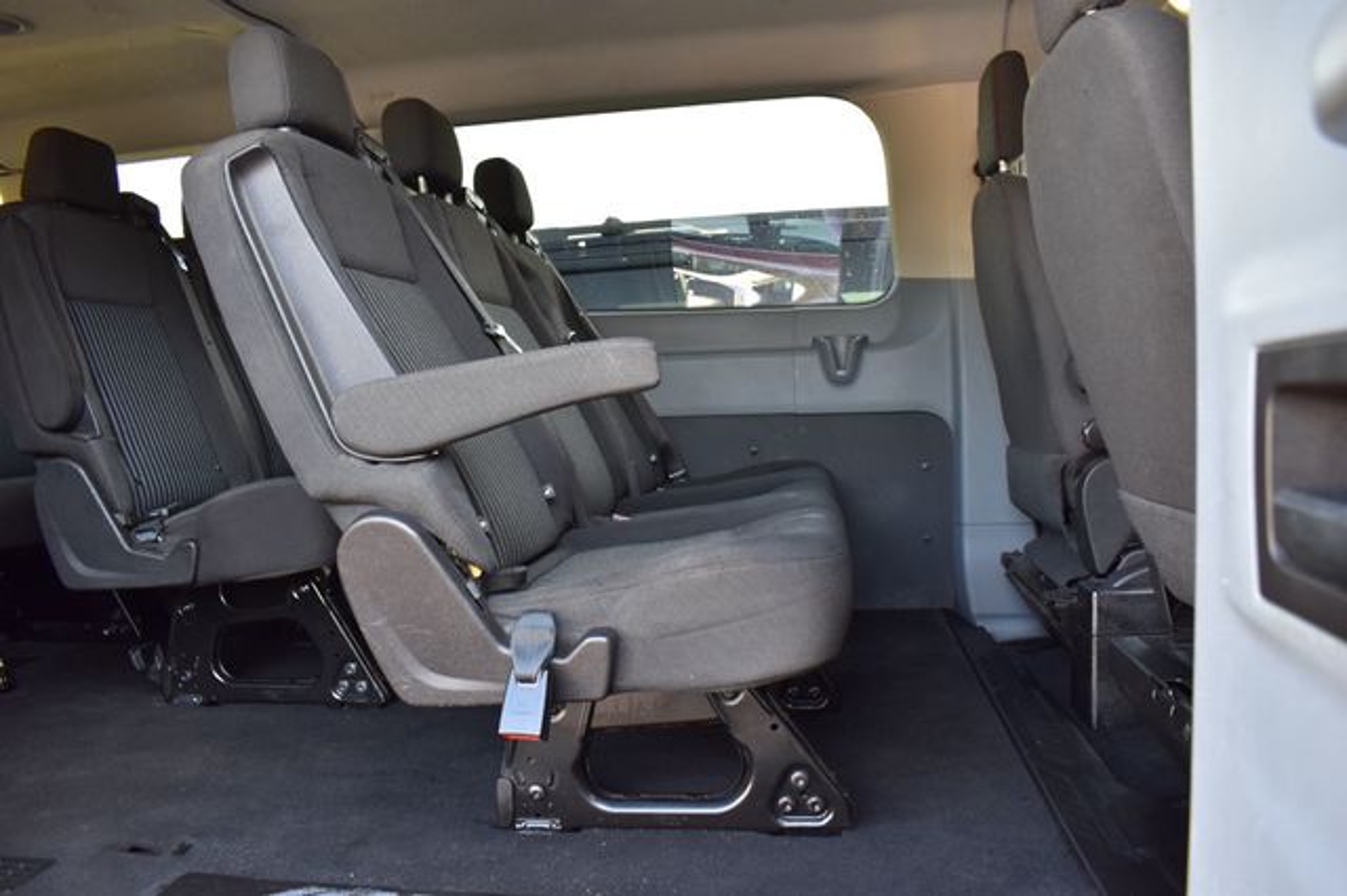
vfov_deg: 47.9
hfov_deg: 67.4
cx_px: 674
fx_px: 1010
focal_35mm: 27
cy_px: 448
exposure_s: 1/30
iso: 400
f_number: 7.1
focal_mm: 18
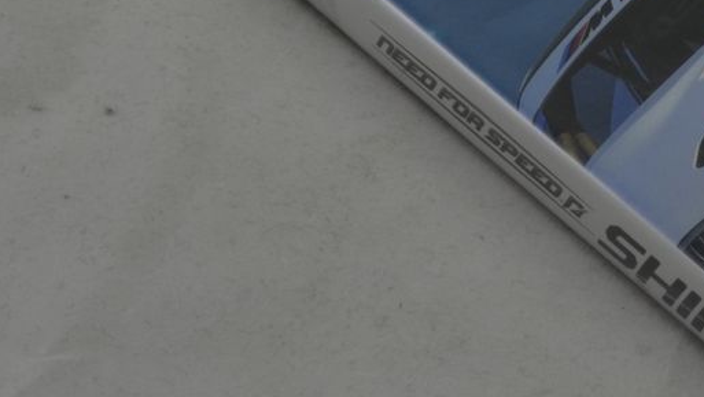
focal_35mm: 220
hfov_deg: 9.6
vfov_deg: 5.5
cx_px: 926
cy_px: -124
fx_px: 4108
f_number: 20
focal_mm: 40
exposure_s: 1/3
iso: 100
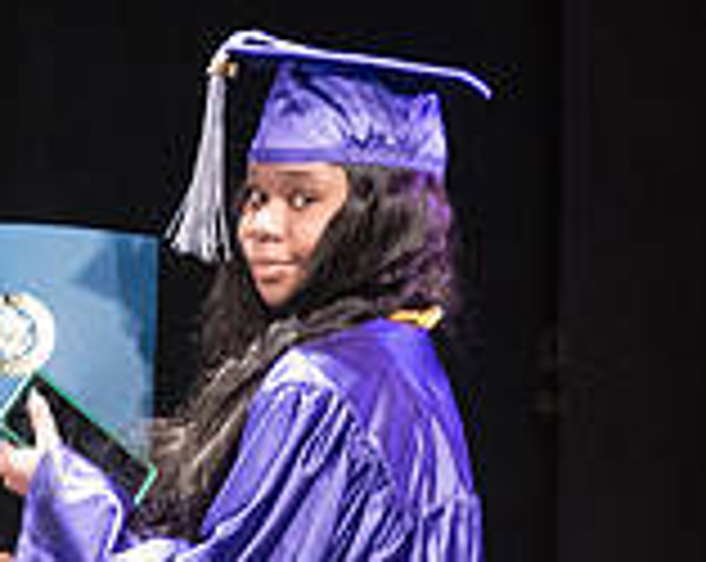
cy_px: 560
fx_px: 14849
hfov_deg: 2.7
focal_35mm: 712
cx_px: -105
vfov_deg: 2.2
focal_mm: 145
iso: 4000
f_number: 2.8
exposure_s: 1/200
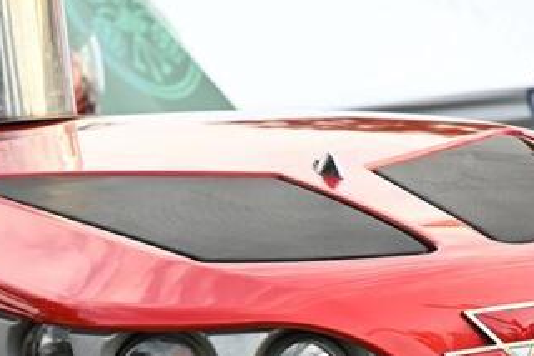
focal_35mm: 216
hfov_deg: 9.5
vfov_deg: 6.3
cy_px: 460
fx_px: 3204
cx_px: 457
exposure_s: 1/500
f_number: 5.6
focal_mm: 70
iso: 640
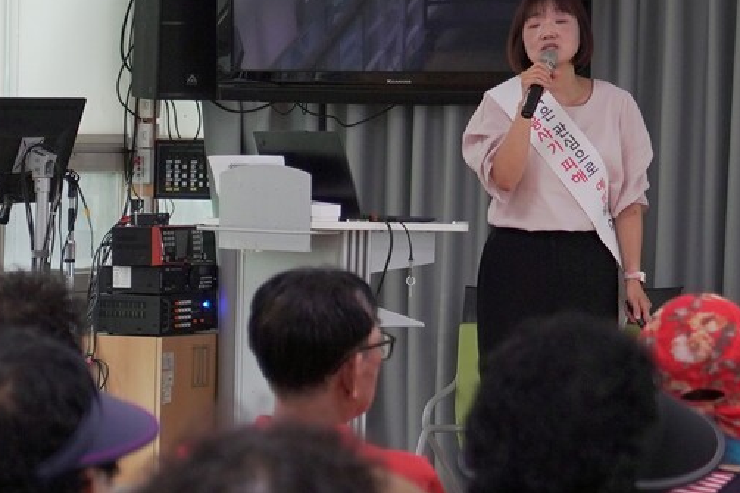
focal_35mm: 179
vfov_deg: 7.6
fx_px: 3678
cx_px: -431
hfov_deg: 11.0
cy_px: 455
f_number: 4
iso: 800
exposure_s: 1/100
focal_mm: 45
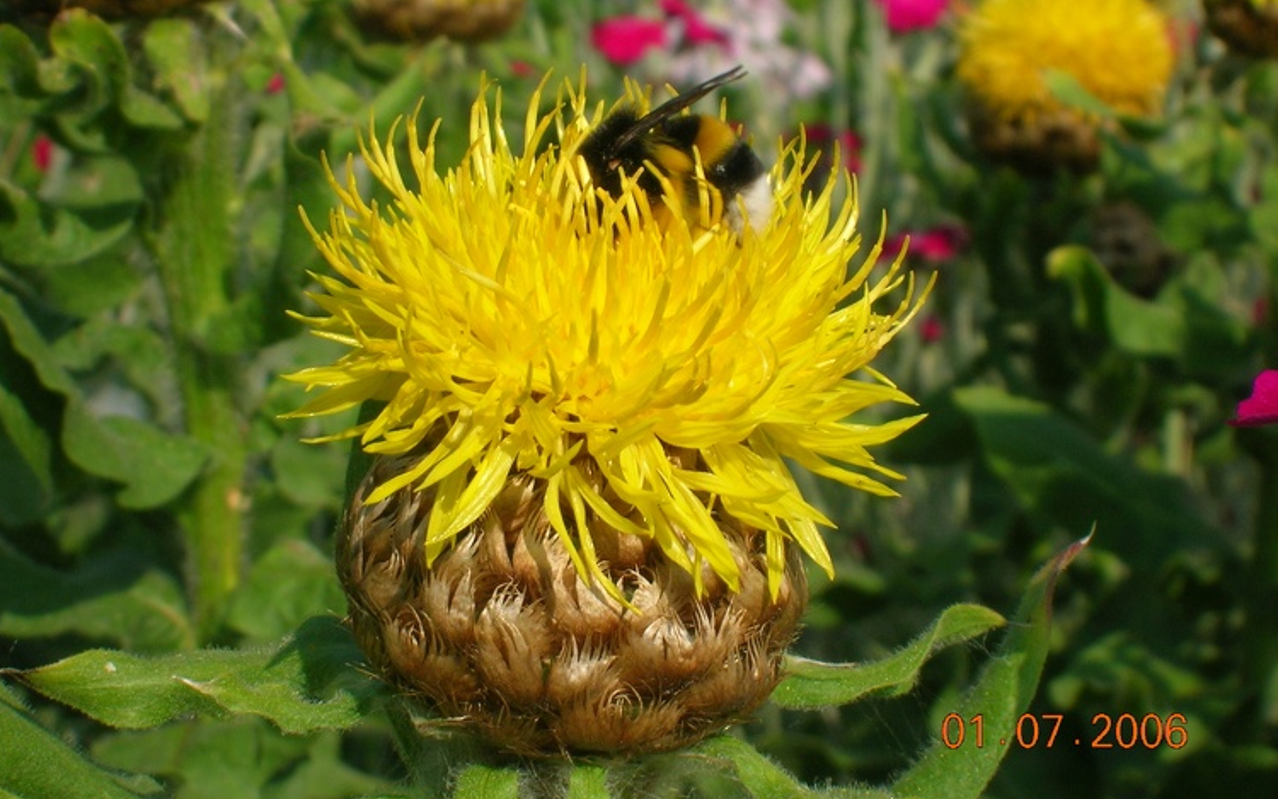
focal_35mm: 114
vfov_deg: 11.5
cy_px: 332
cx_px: 608
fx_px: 3971
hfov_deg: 18.3
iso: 50
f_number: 8.2
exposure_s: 1/187
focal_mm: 17.1
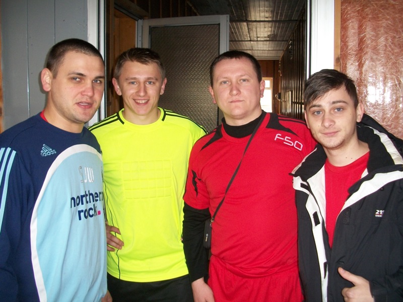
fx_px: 407
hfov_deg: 52.6
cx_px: 202
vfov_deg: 40.7
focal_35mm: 35
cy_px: 151
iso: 200
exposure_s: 1/30
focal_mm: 6.3
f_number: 3.1
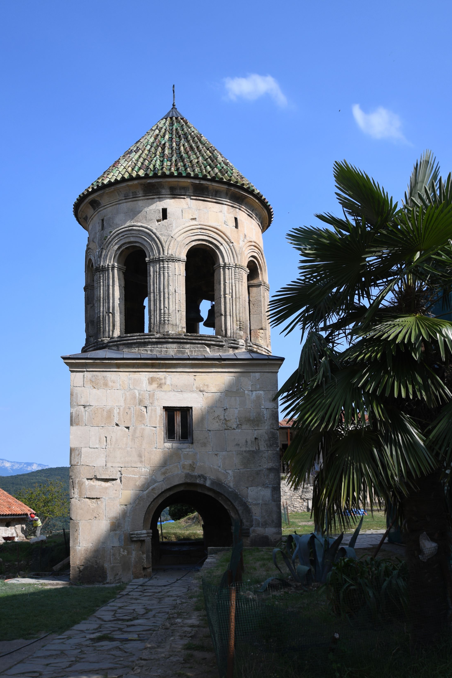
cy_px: 303
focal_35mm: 35
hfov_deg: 37.9
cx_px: 226
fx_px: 659
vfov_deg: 54.3
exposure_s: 1/1000
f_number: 3.5
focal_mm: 20
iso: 100
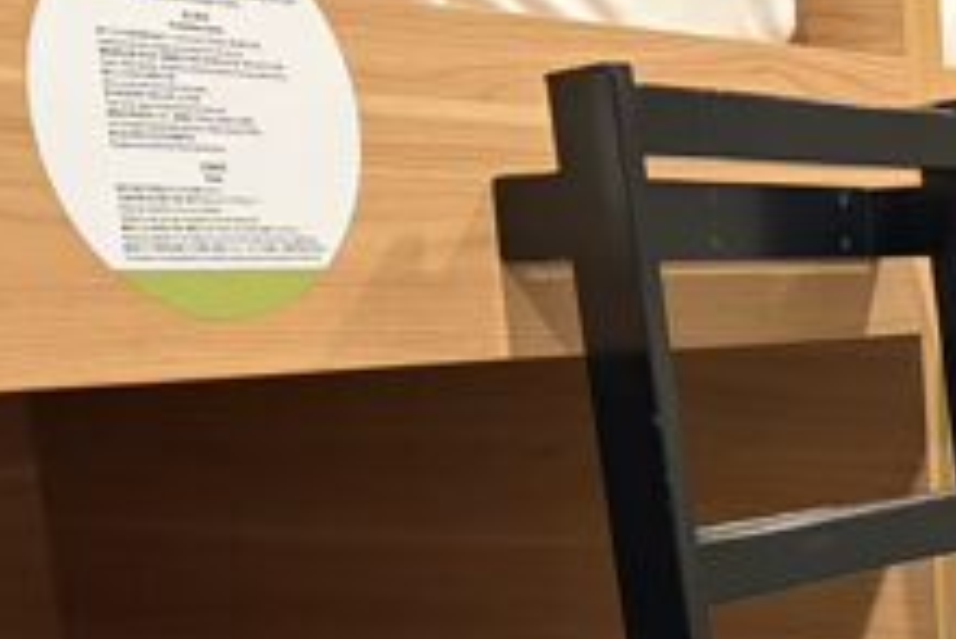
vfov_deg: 15.4
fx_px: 2285
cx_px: 1195
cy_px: 737
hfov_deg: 21.6
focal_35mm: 86
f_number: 1.6
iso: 500
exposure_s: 1/50
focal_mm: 5.96
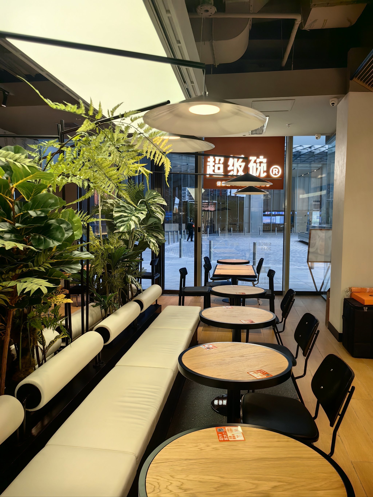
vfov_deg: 65.3
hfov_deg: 51.4
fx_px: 388
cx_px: 186
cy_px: 248
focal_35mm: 27
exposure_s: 1/256
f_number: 2
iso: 50
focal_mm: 5.75
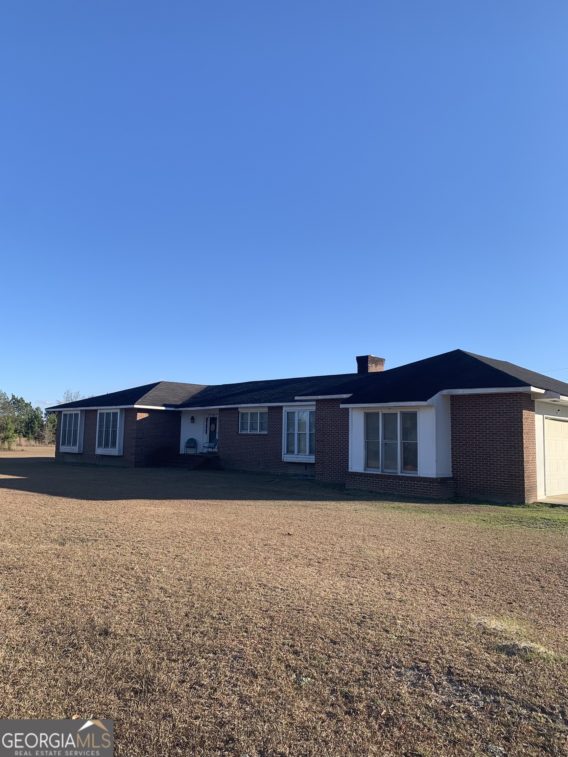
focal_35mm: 26
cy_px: 378
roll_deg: -1.9
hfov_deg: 53.1
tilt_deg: +7.1
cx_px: 284
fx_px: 569
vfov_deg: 67.3
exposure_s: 1/1427
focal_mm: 4.25
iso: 25
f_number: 1.8
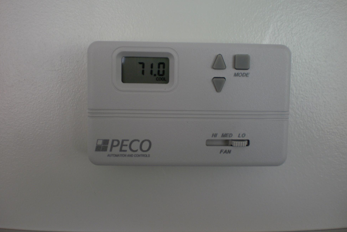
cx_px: 174
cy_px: 100
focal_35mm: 38
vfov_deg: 35.0
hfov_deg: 50.7
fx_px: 366
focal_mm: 6.3
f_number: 3.1
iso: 100
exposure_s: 1/30
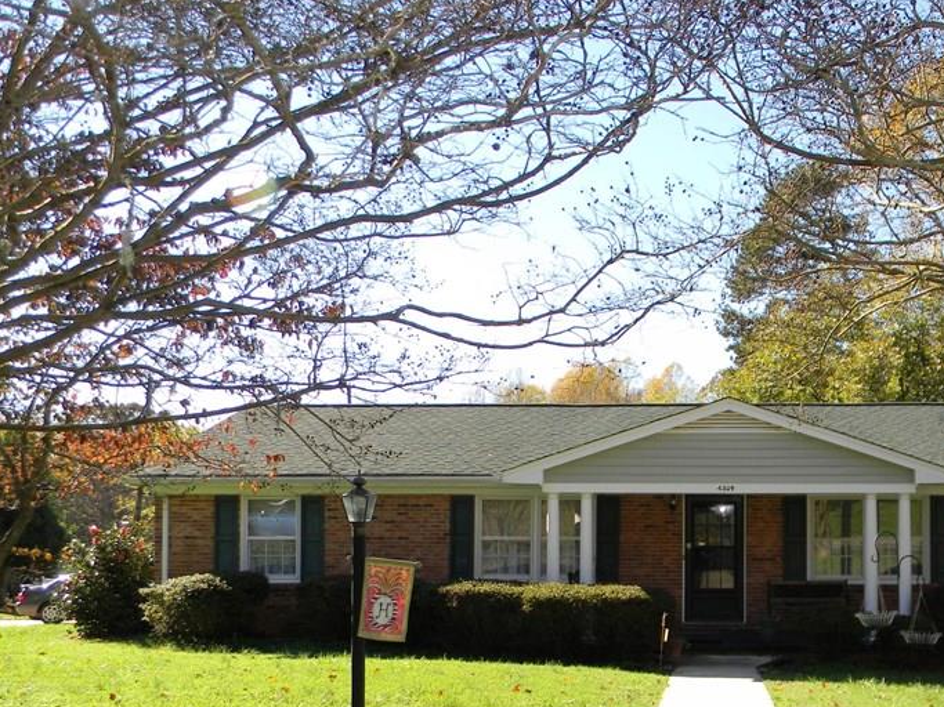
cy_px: 500
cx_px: 697
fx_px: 1145
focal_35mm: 42
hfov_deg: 43.5
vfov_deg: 33.9
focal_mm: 5
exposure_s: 1/403
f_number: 3.5
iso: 112
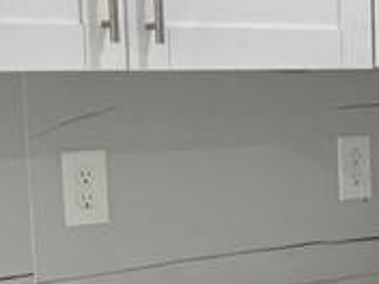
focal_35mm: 140
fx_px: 1533
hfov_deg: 13.2
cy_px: 271
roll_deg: -0.1
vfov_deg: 10.5
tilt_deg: -7.9
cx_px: 596
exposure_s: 1/120
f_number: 1.78
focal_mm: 6.76
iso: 80
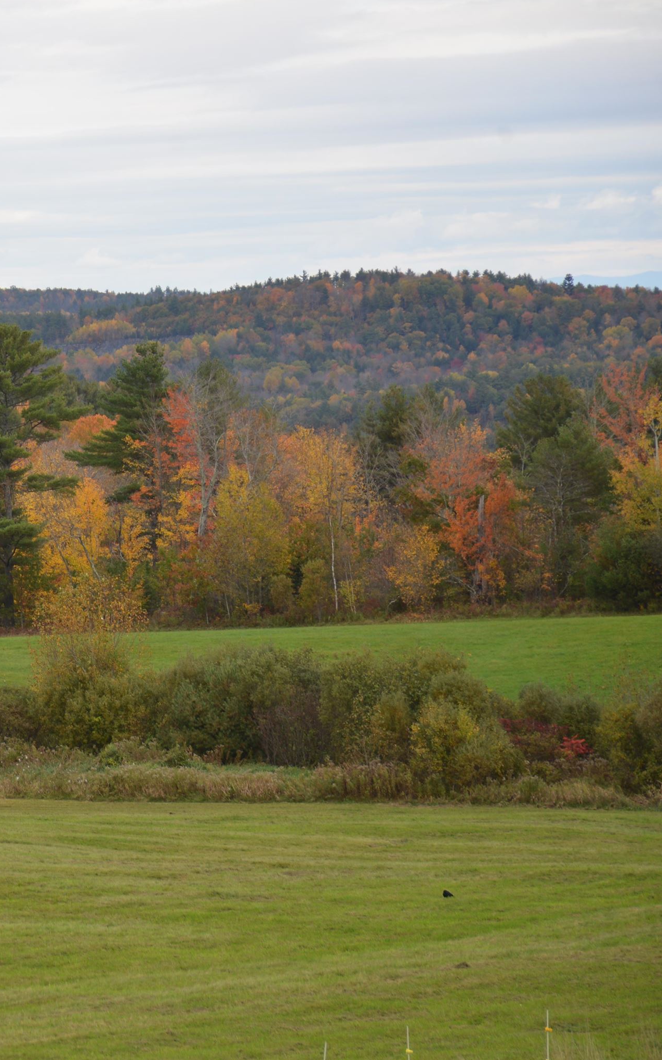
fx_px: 4878
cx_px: -119
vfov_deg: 12.4
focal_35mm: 169
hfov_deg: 7.7
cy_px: 527
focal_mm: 110
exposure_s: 1/200
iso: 160
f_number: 5.6
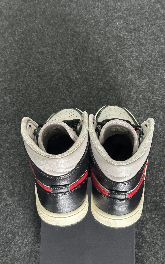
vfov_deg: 39.6
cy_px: 132
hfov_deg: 25.3
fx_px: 367
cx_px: 88
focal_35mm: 51
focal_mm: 6.86
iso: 250
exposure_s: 1/33
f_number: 1.78
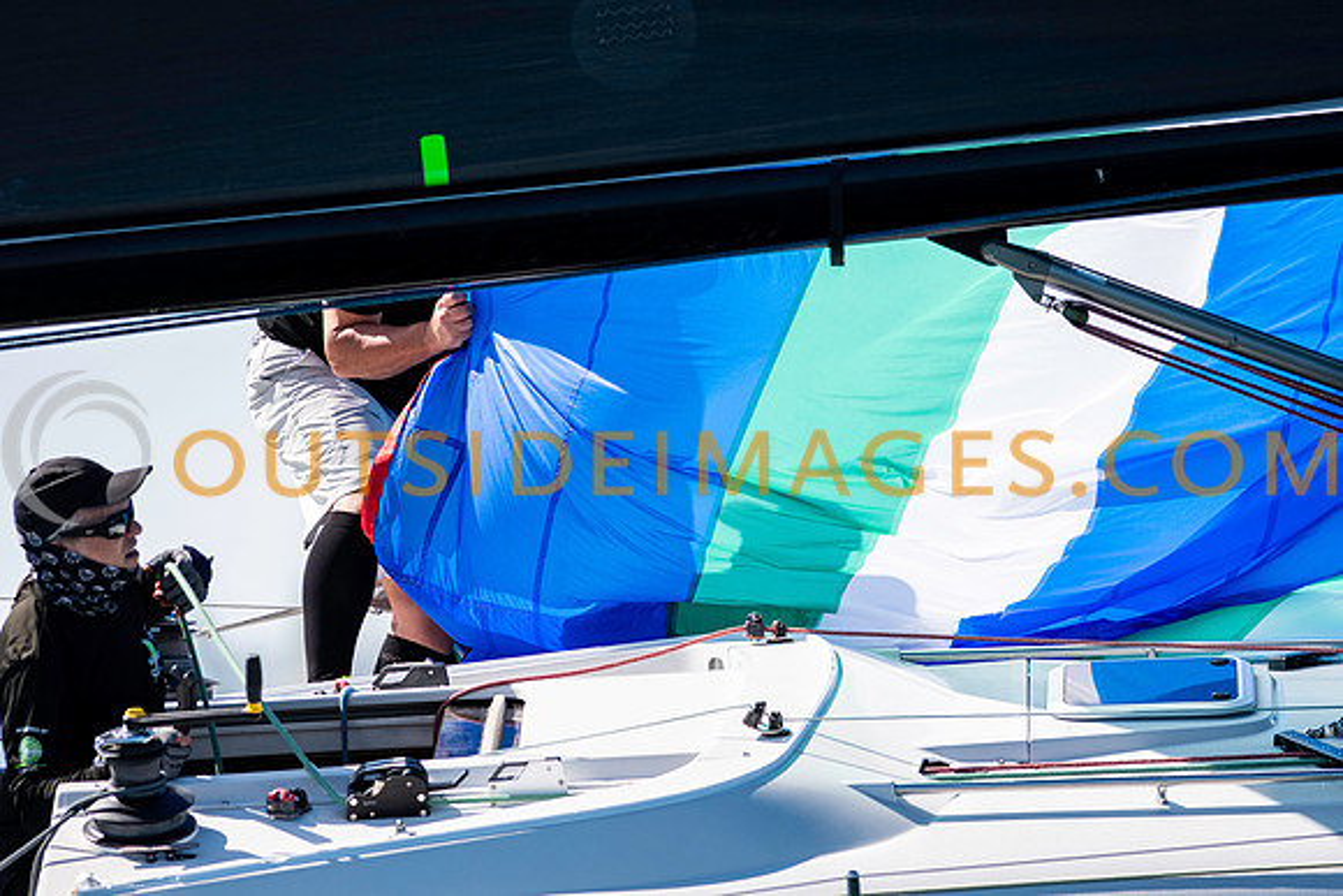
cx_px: 672
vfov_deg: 3.1
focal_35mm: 450
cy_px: 448
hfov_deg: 4.6
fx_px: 16791
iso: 200
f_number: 5
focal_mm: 300
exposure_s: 1/2000
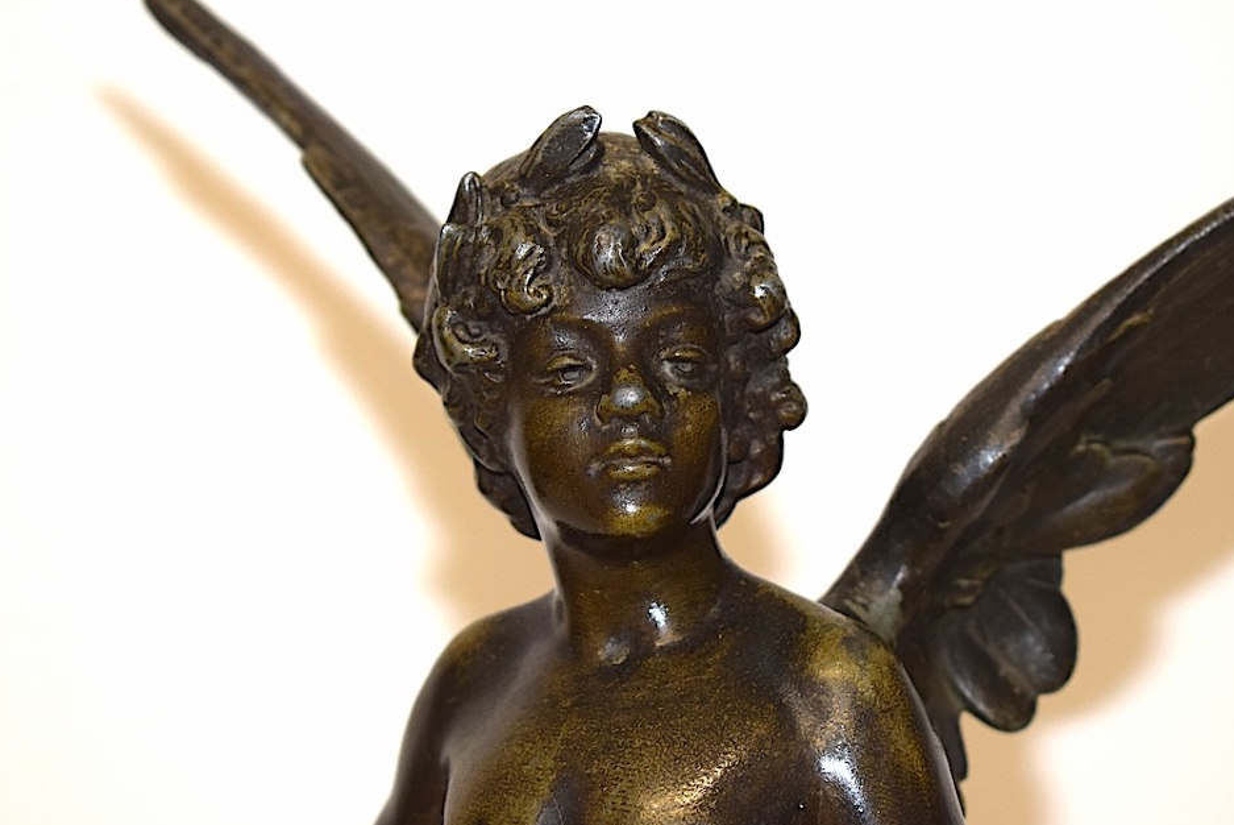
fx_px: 3623
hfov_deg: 19.3
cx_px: 641
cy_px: 339
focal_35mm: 106
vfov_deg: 13.0
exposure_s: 1/125
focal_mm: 55
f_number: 5.6
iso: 640
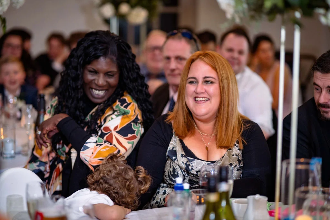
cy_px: 110
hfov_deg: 23.9
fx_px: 779
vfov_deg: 16.1
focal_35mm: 85
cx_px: 165
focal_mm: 85
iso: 1600
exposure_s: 1/200
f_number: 1.8
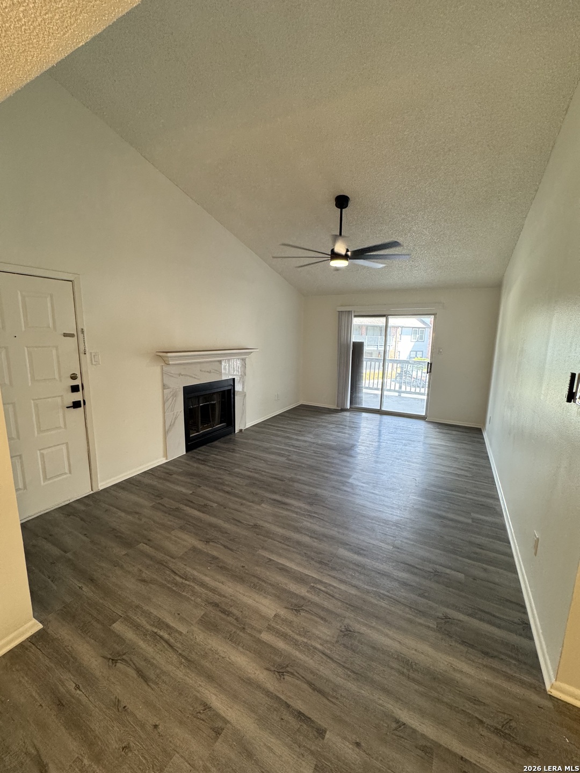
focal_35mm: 14
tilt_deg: -10.1
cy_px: 386
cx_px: 290
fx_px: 313
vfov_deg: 102.1
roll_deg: -1.5
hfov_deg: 85.7
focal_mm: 2.22
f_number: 2.2
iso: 250
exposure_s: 1/120
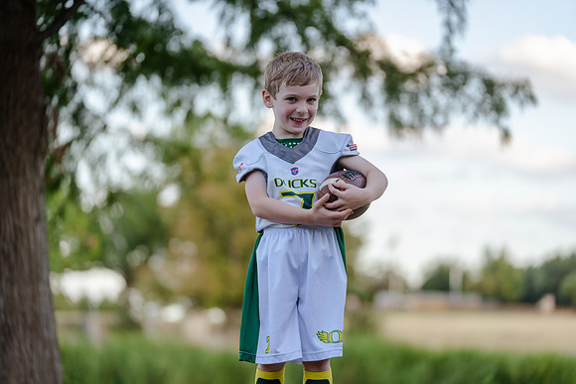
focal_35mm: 127
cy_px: 192
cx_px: 288
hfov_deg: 16.1
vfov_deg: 10.8
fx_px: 2032
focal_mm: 127
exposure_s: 1/320
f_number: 2.8
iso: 160
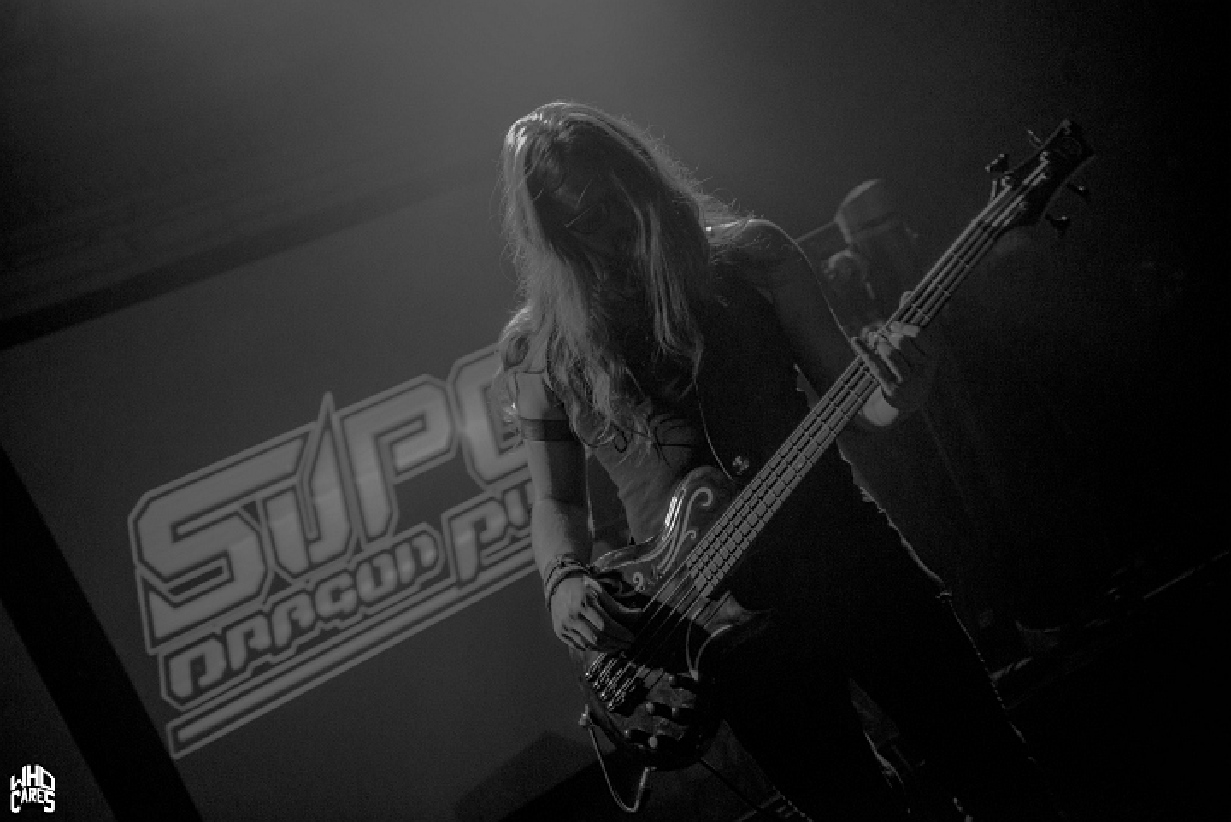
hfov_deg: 39.6
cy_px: 411
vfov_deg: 27.0
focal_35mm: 50
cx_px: 616
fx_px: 1711
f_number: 2.8
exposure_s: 1/100
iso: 3200
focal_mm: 50
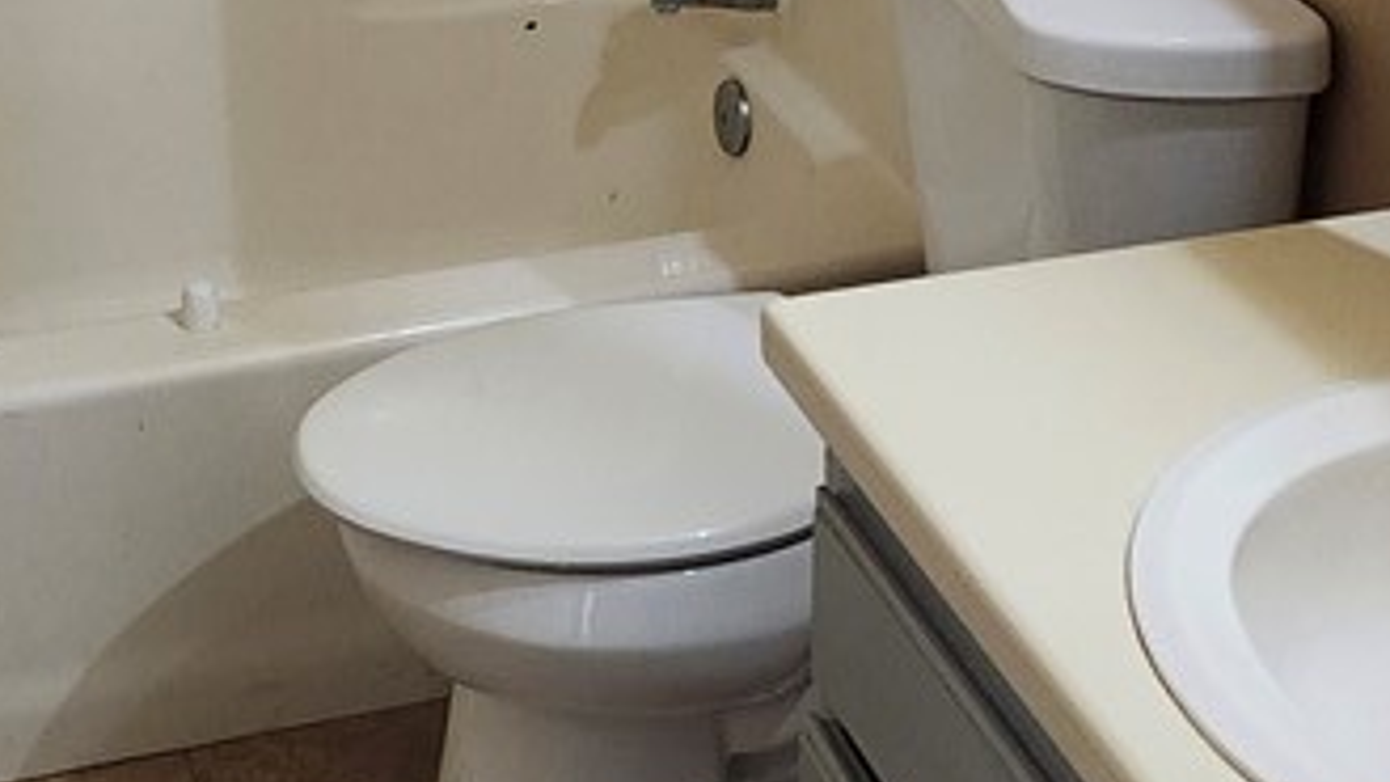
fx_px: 2875
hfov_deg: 26.9
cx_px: 376
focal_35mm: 78
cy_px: -448
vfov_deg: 14.3
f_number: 1.8
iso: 800
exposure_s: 1/120
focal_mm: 5.54
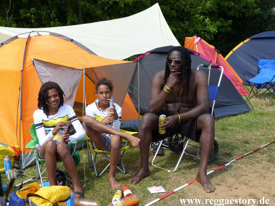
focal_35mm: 50
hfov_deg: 38.2
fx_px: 397
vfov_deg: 29.1
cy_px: 103
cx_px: 138
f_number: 4
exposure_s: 1/500
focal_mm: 9.1
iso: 100
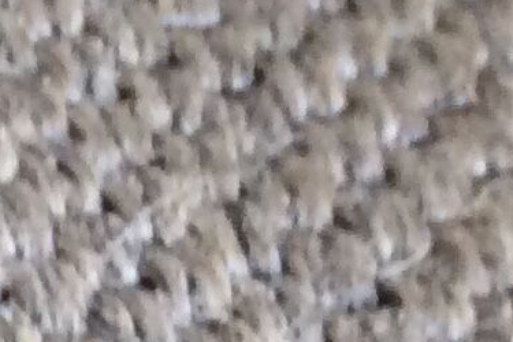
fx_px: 3277
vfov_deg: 5.4
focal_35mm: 230
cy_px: 1267
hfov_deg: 7.6
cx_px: -1123
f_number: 2.4
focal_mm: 3.3
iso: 80
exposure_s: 1/25
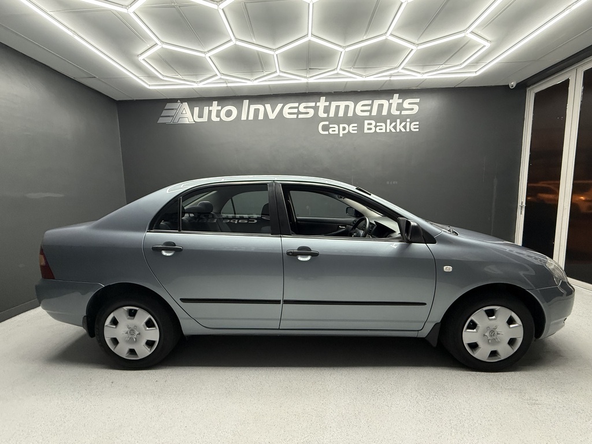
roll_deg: +1.5
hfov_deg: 102.1
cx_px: 296
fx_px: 239
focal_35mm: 14
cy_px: 222
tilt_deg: -5.3
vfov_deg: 85.7
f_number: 2.2
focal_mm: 2.22
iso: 320
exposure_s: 1/100
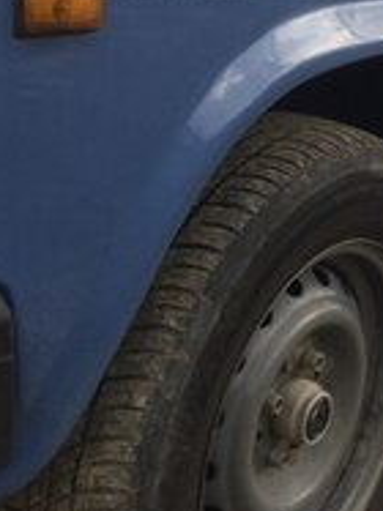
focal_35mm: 77
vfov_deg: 23.9
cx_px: 276
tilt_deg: -8.9
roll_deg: -4.9
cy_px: -38
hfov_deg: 19.0
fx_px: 1137
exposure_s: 1/500
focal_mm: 4.15
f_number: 2.2
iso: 32
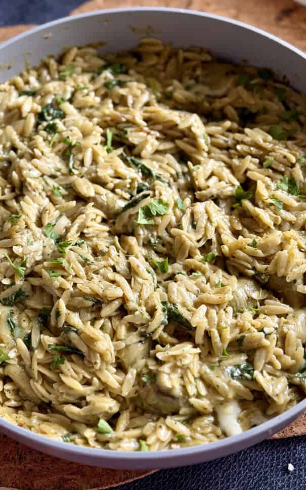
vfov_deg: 39.6
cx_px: 136
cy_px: 245
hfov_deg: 25.3
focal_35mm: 51
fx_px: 681
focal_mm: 6.8
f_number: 1.8
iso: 64
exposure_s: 1/121
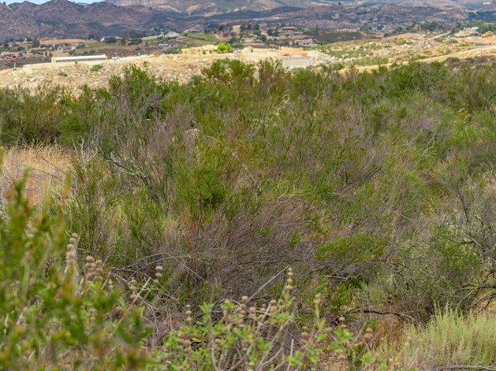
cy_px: 140
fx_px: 1346
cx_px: 222
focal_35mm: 94
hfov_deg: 20.9
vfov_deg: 15.7
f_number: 5.6
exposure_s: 1/250
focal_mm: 60
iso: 100
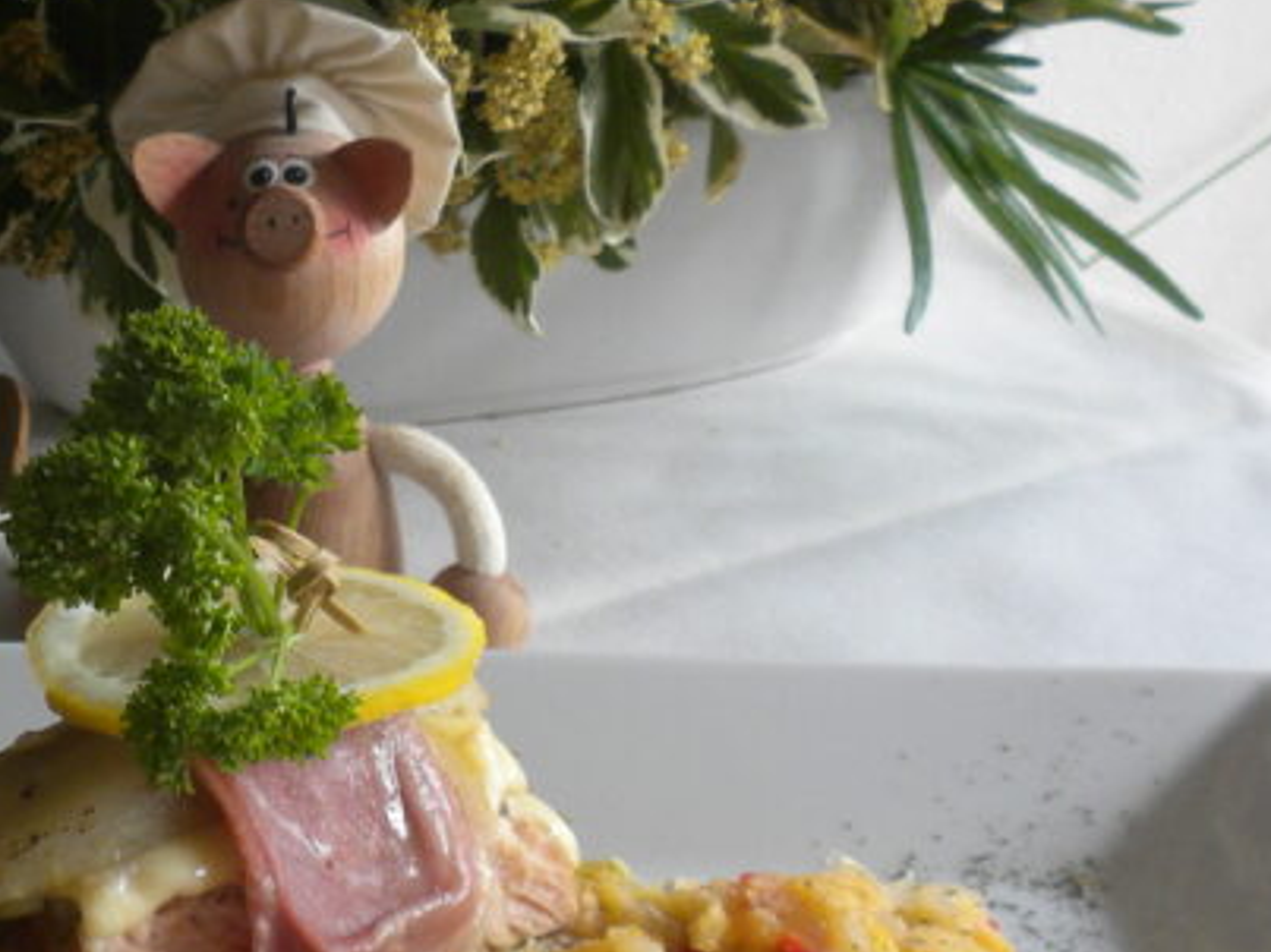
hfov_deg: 20.3
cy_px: 457
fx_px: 3450
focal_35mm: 94
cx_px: 44
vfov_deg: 15.7
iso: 91
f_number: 3.5
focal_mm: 6.6
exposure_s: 1/58.3
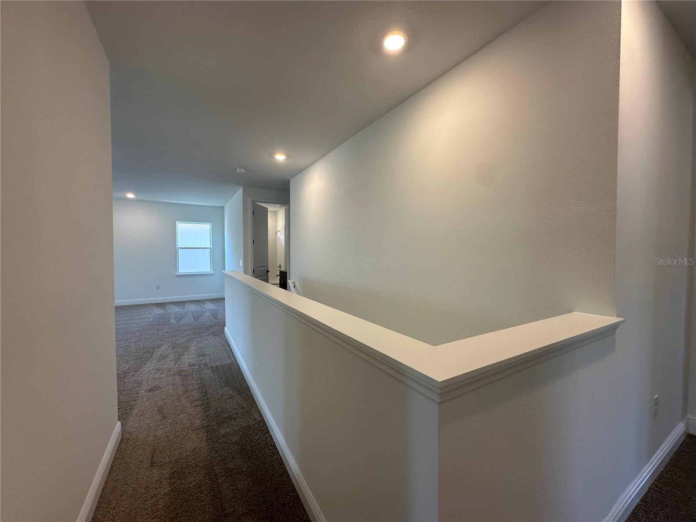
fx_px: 281
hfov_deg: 102.1
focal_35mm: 14
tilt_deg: -1.8
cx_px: 348
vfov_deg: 85.7
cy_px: 261
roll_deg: -0.1
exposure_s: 1/120
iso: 160
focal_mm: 2.22
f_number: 2.2
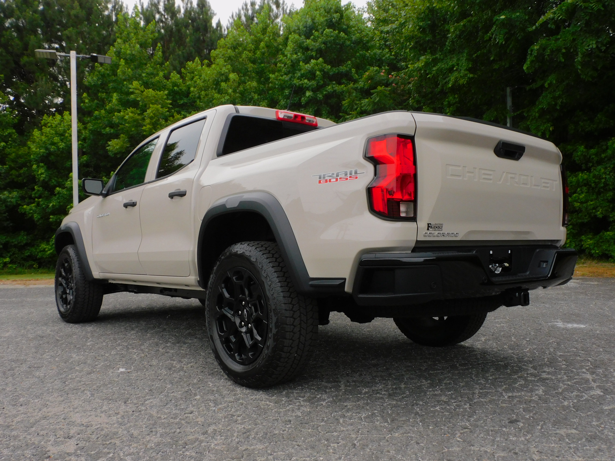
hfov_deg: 60.0
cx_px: 308
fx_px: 533
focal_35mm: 30
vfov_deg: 46.8
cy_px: 230
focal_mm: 5.4
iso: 125
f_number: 3.5
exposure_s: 1/800
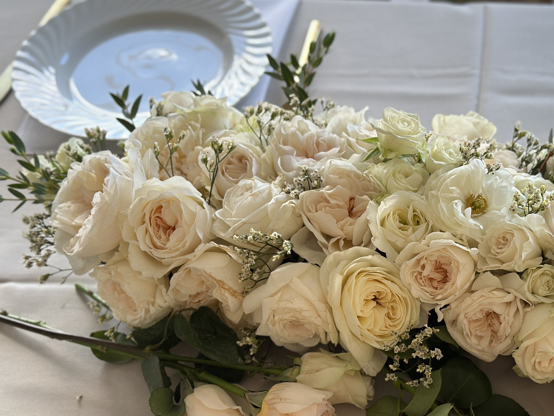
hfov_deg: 27.9
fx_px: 1104
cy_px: 287
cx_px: 380
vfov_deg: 21.2
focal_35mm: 69
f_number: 1.78
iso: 64
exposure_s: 1/138
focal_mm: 6.86
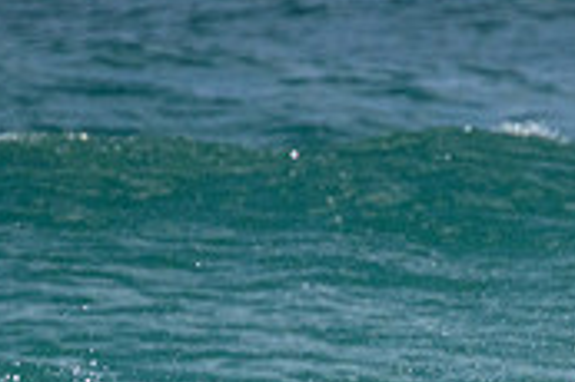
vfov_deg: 0.5
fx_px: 42812
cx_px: 465
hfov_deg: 0.8
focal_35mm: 2683
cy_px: 620
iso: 2200
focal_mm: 800
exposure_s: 1/1250
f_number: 11
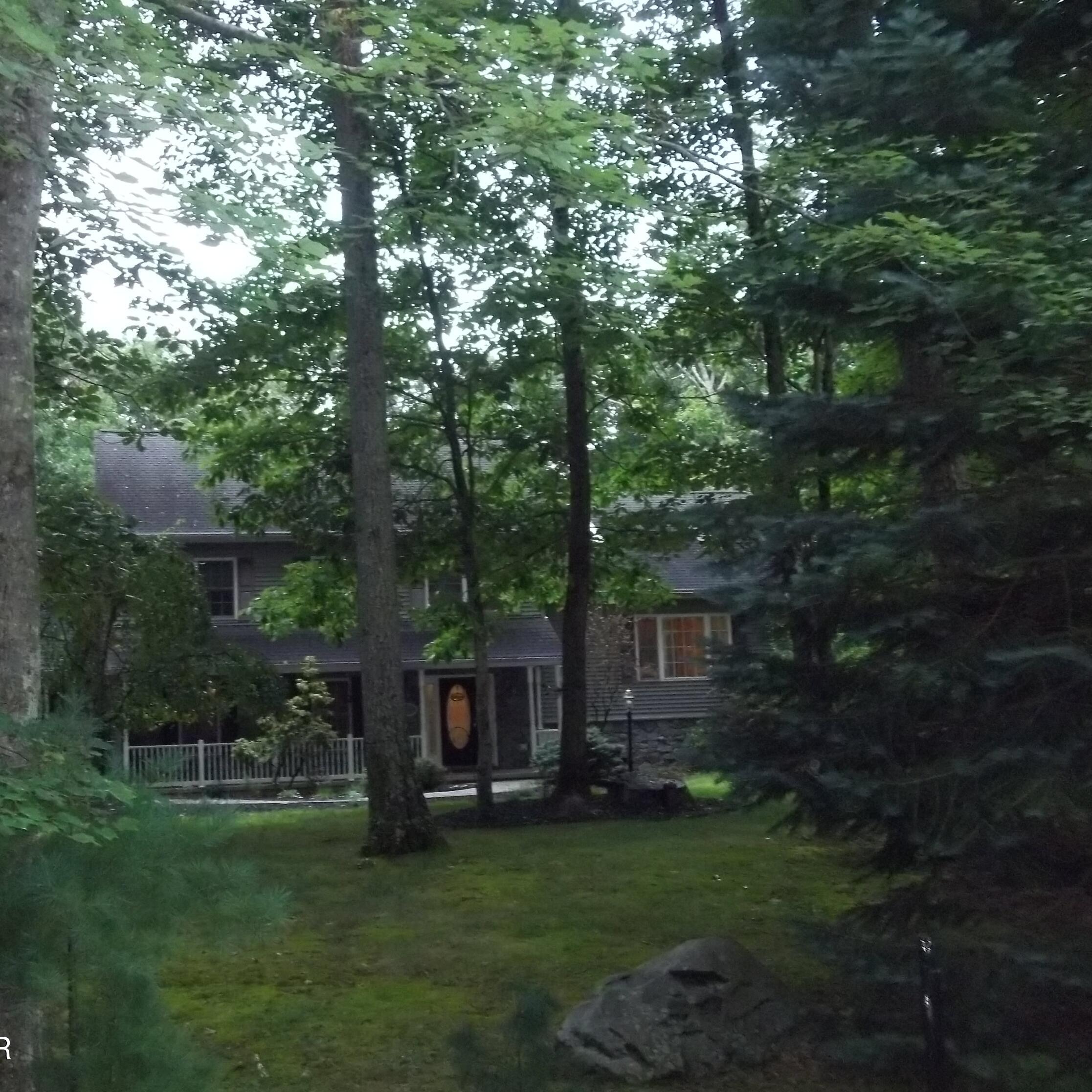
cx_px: 366
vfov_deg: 43.9
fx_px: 1356
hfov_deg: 43.3
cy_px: 549
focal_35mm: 38
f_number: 2.9
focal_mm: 5.7
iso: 400
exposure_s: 1/30
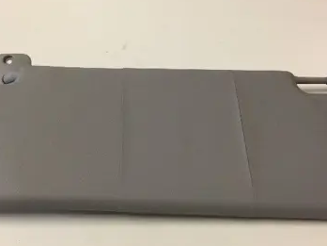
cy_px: 126
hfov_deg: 46.7
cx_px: 148
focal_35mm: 40
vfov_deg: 36.0
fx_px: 378
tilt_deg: -55.0
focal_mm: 4.15
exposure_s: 1/33
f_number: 2.2
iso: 320
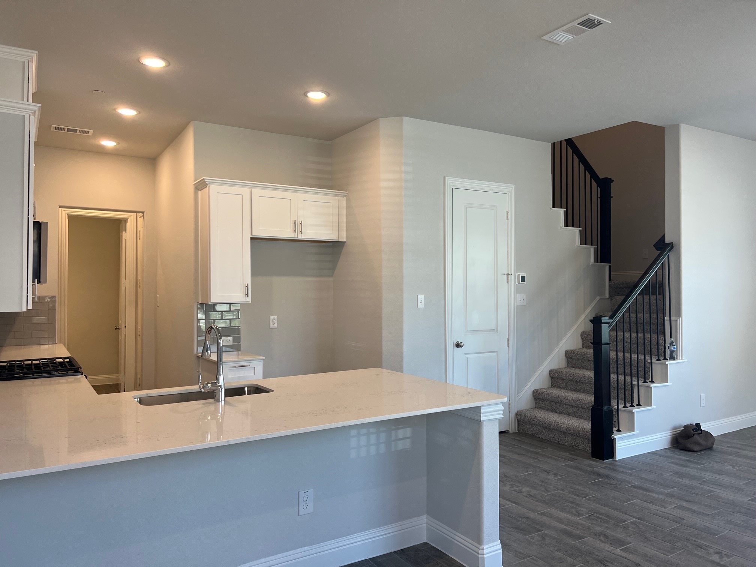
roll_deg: +0.5
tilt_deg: +0.2
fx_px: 568
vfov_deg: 53.1
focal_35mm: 26
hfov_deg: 67.3
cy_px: 284
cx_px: 378
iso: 64
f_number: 1.5
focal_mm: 5.7
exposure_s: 1/124
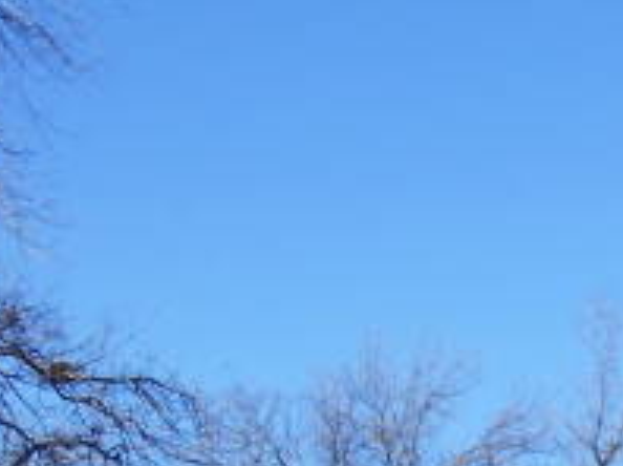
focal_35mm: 162
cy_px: 702
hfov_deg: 11.8
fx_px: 2912
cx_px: 859
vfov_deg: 8.9
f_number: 7.5
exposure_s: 1/200
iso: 100
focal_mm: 6.81
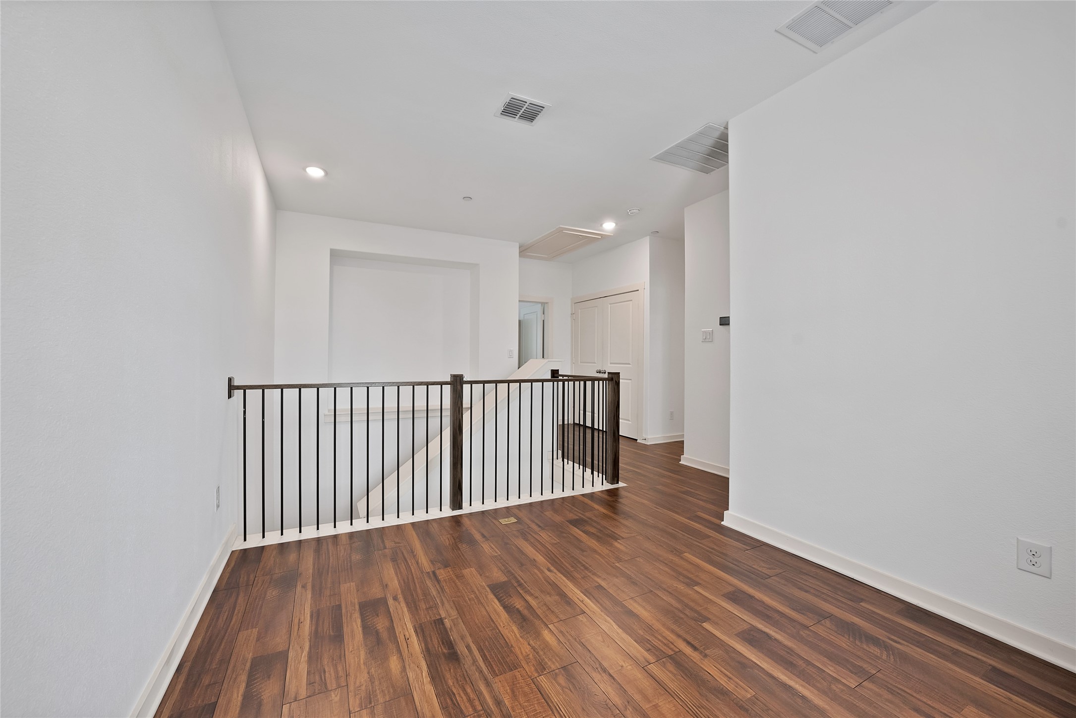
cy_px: 359
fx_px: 359
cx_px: 538
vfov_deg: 90.0
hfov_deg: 112.6
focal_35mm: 12
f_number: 9
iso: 640
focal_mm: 12
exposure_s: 1/3
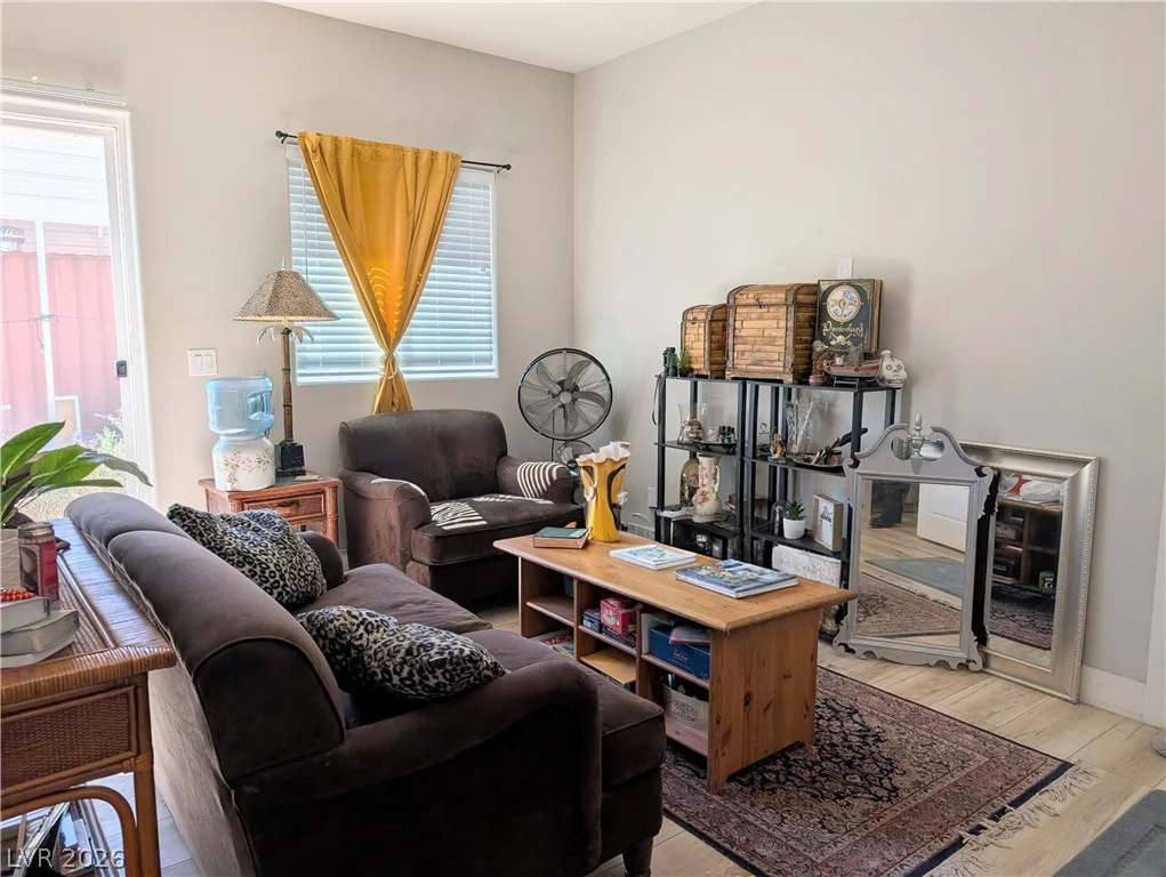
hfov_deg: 71.5
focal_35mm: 24
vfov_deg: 56.9
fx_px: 809
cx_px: 583
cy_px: 438
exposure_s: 1/1271
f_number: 1.68
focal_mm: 6.9
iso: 23
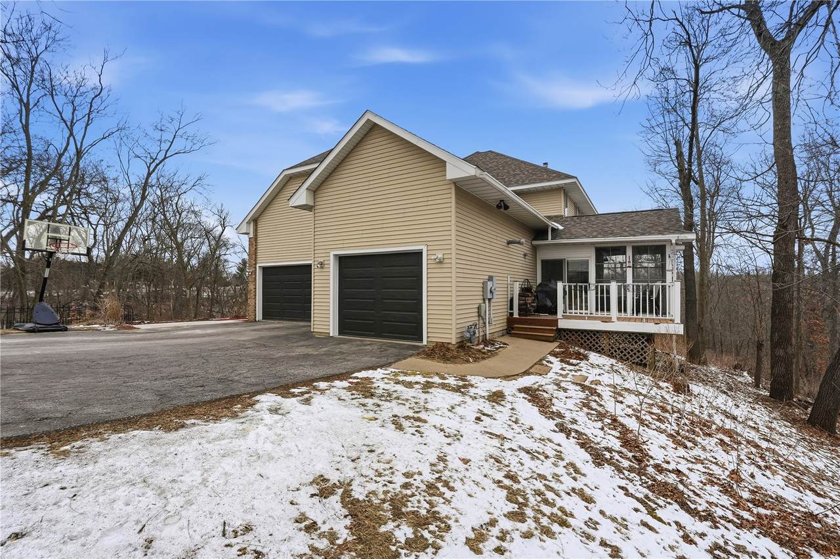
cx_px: 420
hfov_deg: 96.8
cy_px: 280
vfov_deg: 73.7
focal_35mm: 16
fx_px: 373
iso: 800
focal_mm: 16
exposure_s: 1/8000
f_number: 9
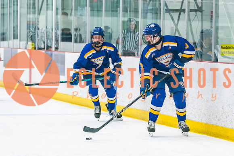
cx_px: 162
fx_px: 1313
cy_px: 82
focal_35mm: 202
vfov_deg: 6.8
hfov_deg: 10.2
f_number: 2.8
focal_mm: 100
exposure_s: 1/640
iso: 2000
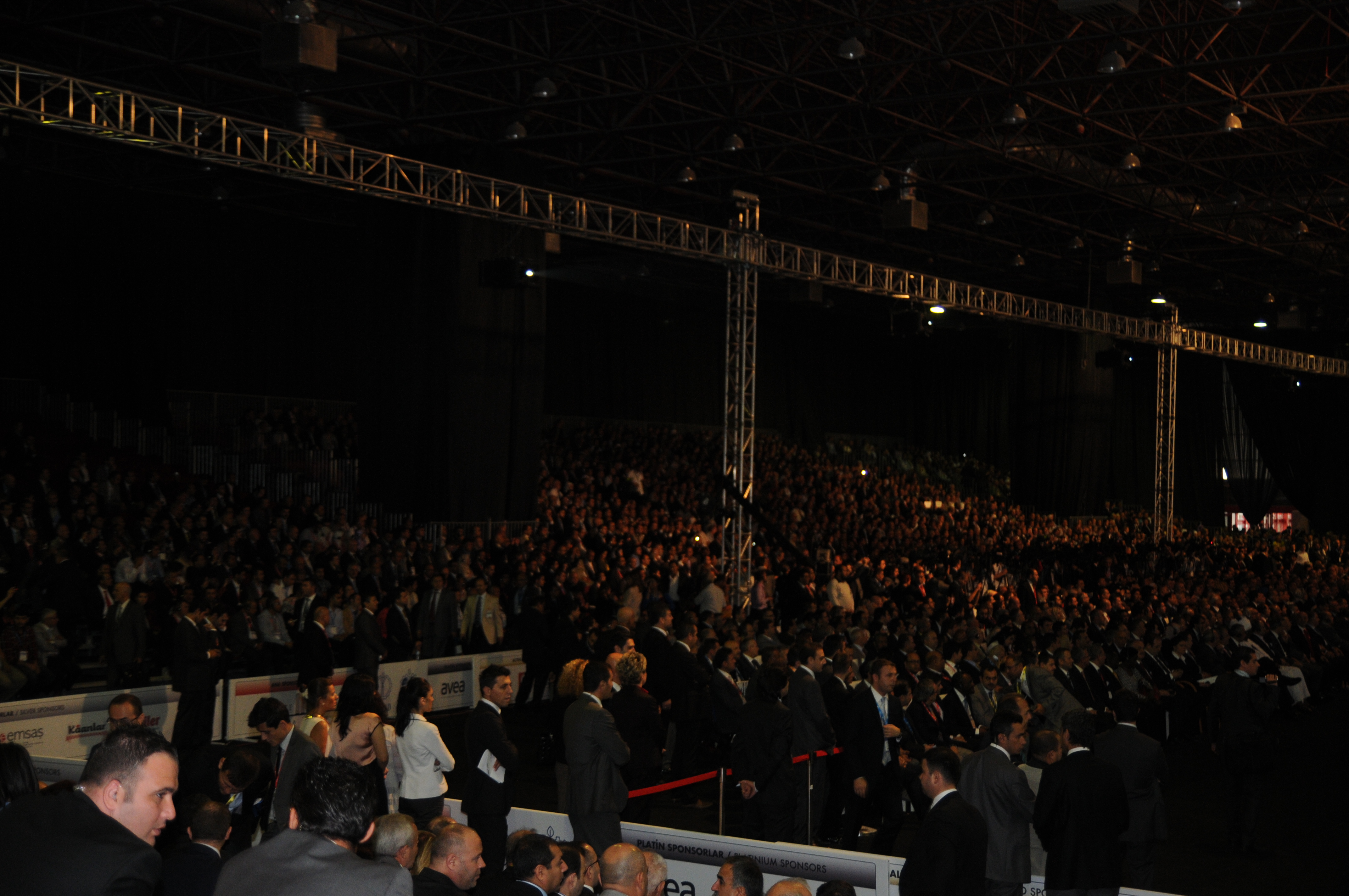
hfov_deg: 38.9
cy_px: 448
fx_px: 1909
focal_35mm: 51
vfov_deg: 26.4
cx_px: 674
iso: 640
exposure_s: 1/60
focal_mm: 34
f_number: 2.8
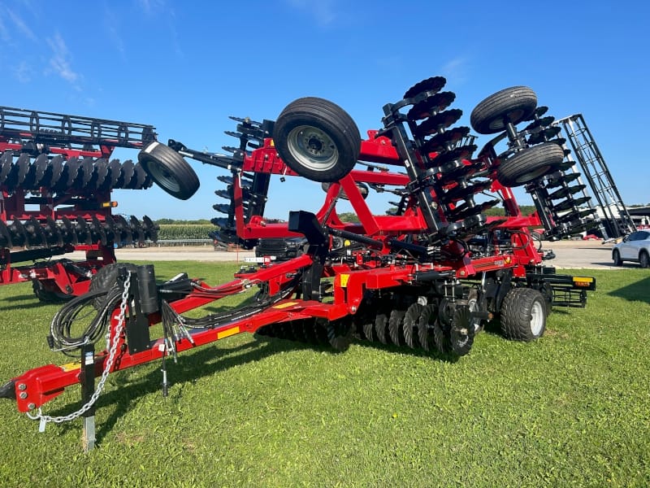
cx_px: 325
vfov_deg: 53.1
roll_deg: -0.2
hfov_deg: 67.3
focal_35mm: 26
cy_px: 244
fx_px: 488
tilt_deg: -0.5
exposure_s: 1/2632
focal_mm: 5.7
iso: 50
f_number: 1.5
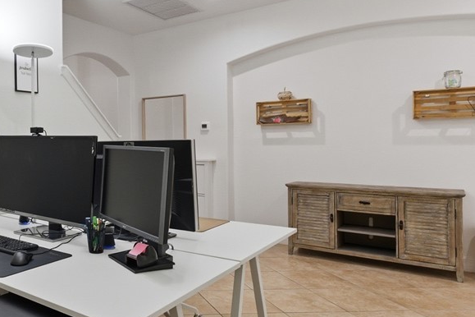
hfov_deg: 54.2
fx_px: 396
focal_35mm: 30
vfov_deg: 43.6
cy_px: 146
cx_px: 49
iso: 400
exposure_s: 1/40
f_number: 9
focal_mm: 16
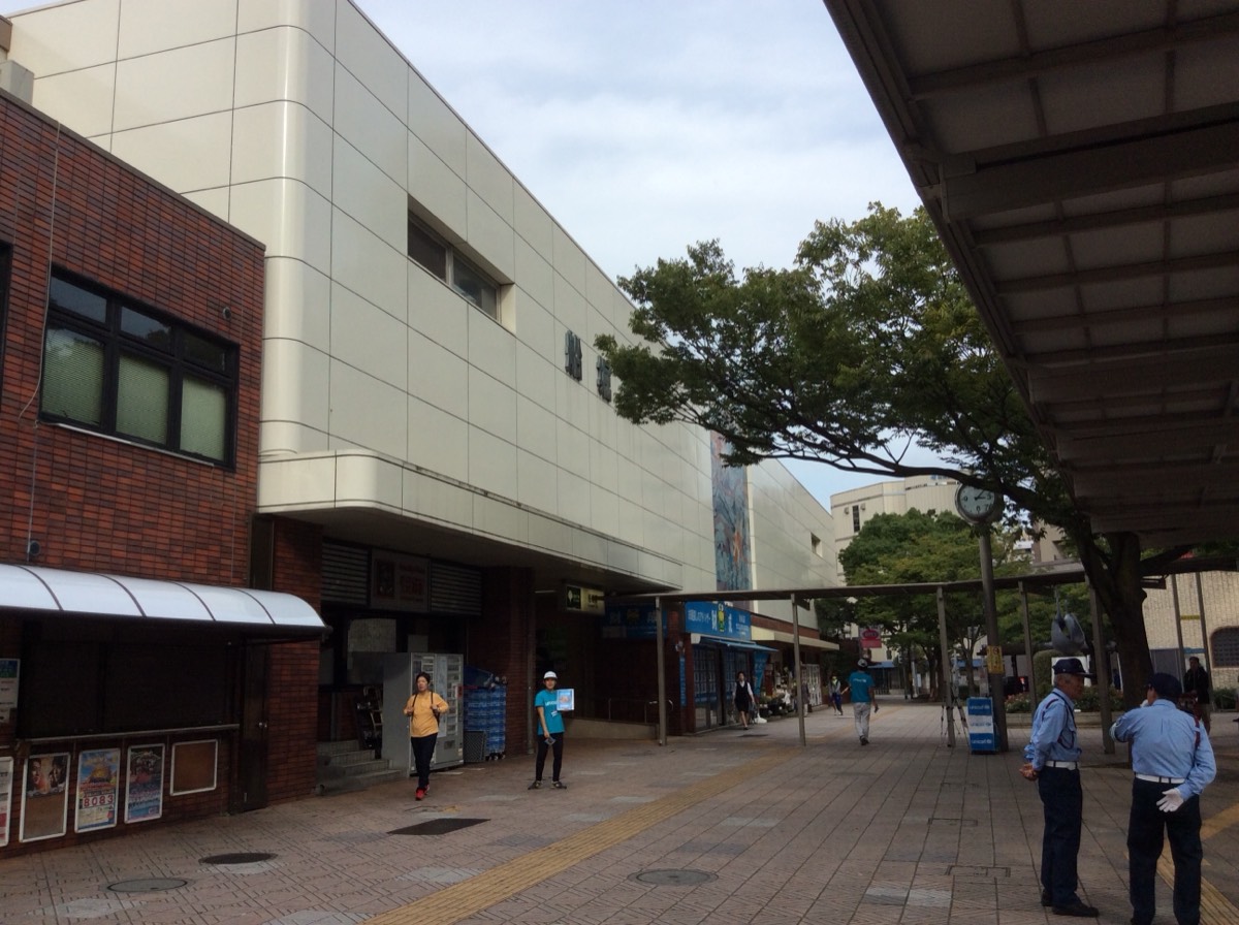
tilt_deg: +10.2
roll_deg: -0.5
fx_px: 1144
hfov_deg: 56.9
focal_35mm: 32
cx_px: 620
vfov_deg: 44.0
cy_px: 462
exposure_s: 1/867
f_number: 2.4
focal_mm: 3.3
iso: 32
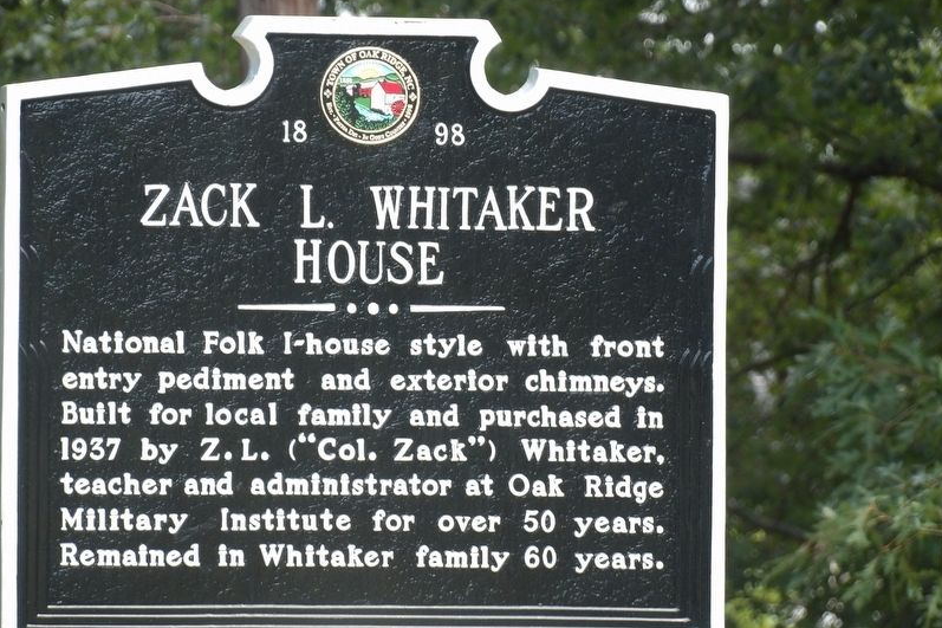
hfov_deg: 4.8
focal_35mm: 427
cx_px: 472
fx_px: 11170
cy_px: 312
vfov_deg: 3.2
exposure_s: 1/100
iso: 160
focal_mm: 73.3
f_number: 4.2
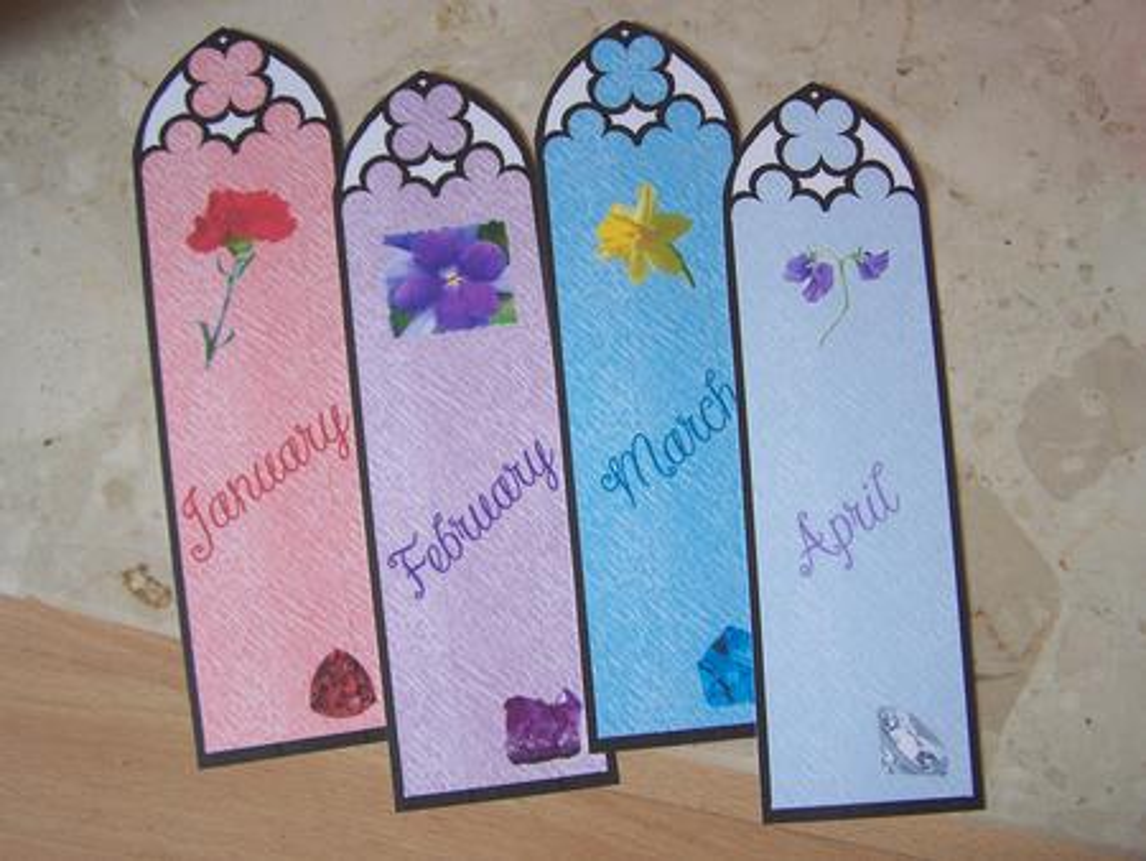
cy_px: 430
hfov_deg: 49.0
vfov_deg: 37.8
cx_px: 573
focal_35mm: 38
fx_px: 1259
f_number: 2.8
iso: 80
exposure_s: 1/60
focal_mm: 6.3
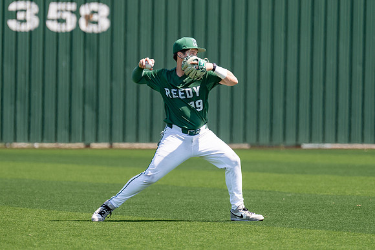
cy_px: 128
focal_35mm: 470
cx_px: 179
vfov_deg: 2.9
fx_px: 4900
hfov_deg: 4.4
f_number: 4
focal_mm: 280
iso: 320
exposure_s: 1/2000
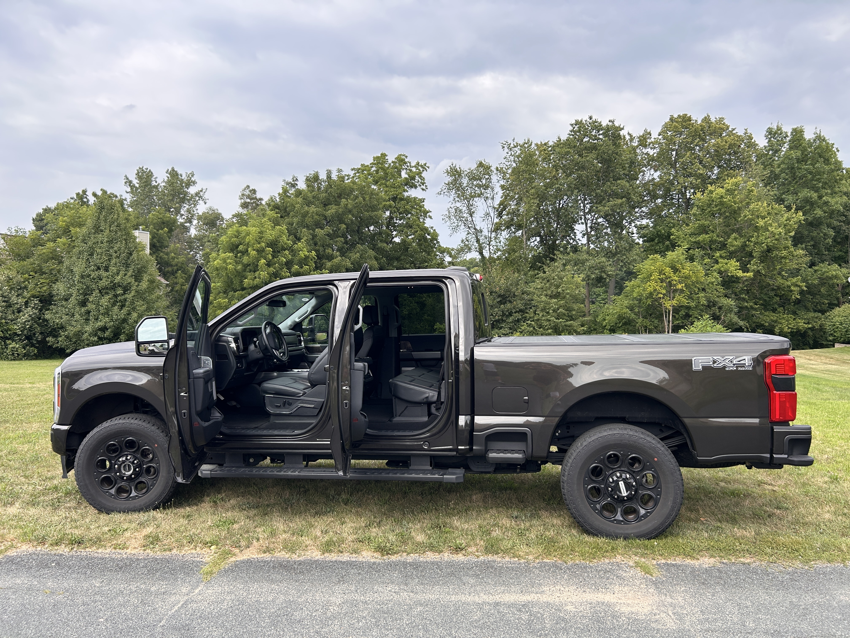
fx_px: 638
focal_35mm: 26
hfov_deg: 67.3
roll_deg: +1.1
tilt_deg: +0.2
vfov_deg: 53.1
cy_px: 319
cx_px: 425
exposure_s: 1/1575
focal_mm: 5.7
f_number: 1.5
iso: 50
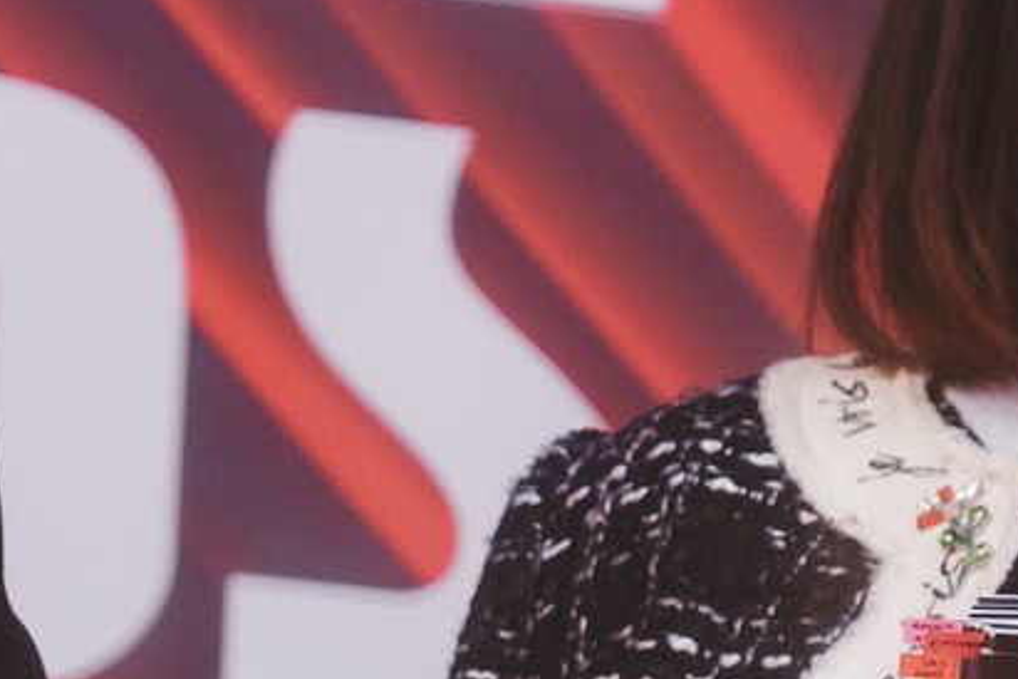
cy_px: 432
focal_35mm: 1139
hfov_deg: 1.8
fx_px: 32206
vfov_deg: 1.2
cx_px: 243
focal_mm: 156.1
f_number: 4.5
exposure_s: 1/125
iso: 640
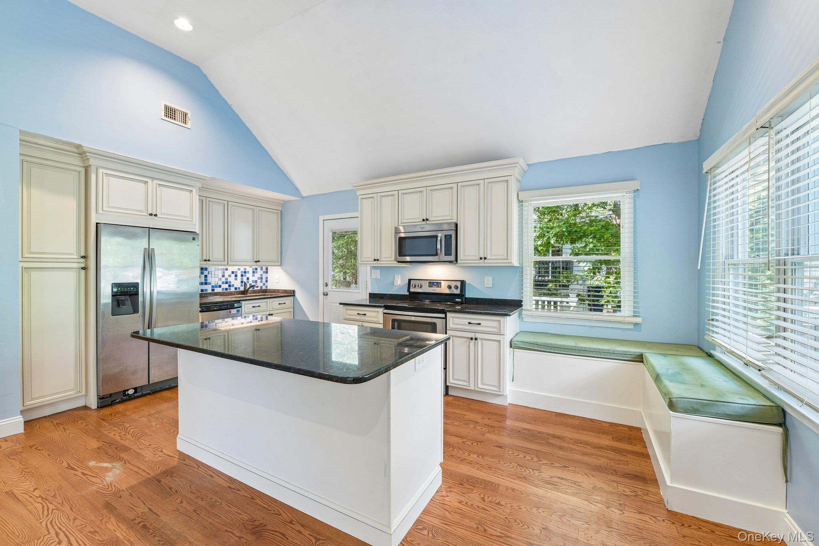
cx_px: 410
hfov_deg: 100.4
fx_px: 341
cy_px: 273
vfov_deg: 77.3
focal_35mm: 15
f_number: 8
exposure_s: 1/6
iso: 400
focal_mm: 15
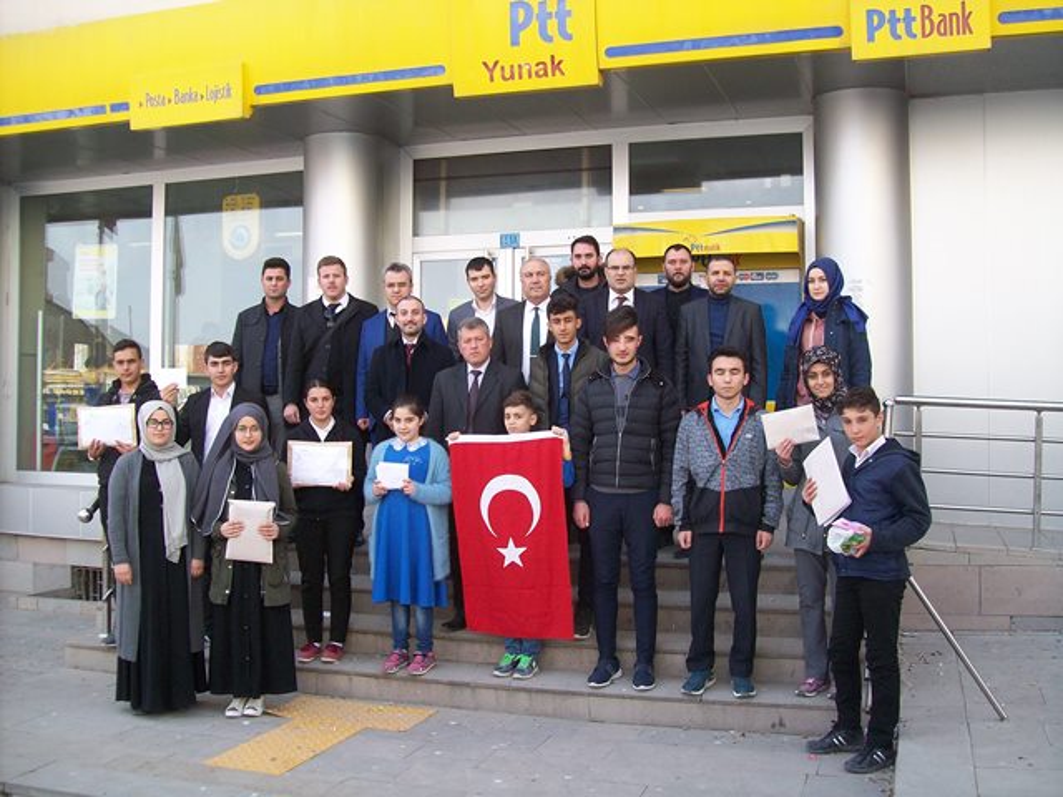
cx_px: 532
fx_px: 1106
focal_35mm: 36
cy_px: 398
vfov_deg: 39.7
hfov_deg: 51.4
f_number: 2.7
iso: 80
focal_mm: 6
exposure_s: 1/253
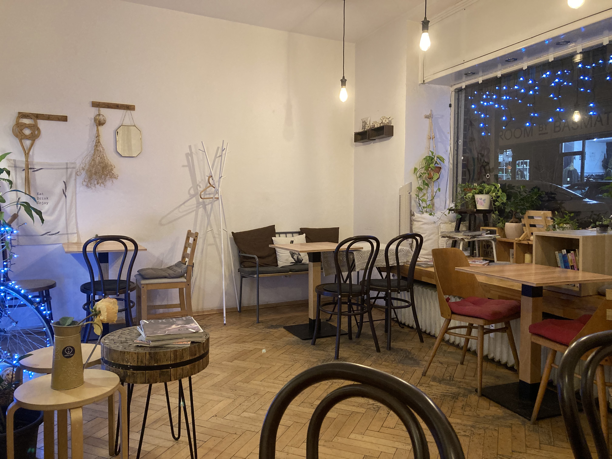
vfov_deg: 49.7
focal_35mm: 28
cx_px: 306
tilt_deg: -2.3
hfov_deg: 63.4
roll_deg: -0.2
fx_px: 495
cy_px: 230
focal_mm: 3.99
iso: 250
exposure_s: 1/33
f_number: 1.8
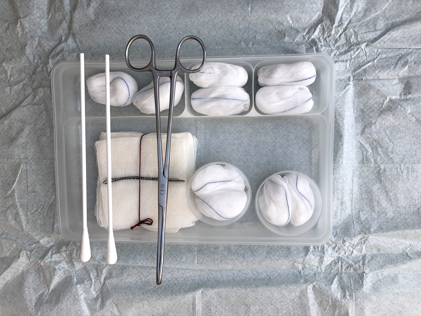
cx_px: 210
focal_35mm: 28
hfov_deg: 63.4
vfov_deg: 49.7
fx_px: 341
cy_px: 158
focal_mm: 4
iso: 20
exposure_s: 1/139
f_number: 1.8
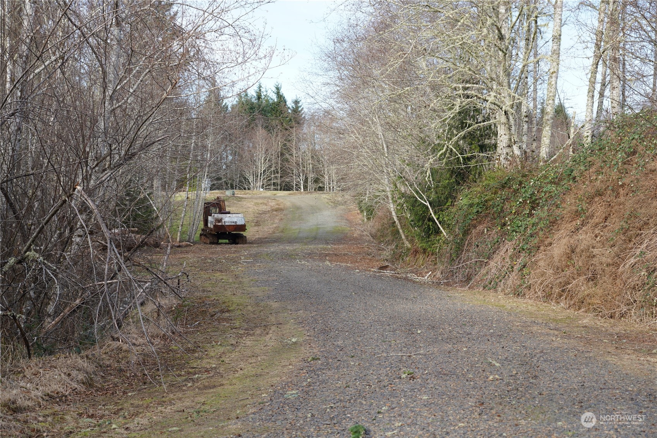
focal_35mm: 67
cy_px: 219
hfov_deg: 30.1
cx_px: 328
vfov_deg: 20.3
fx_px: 1223
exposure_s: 1/200
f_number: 4.5
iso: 100
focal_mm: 67
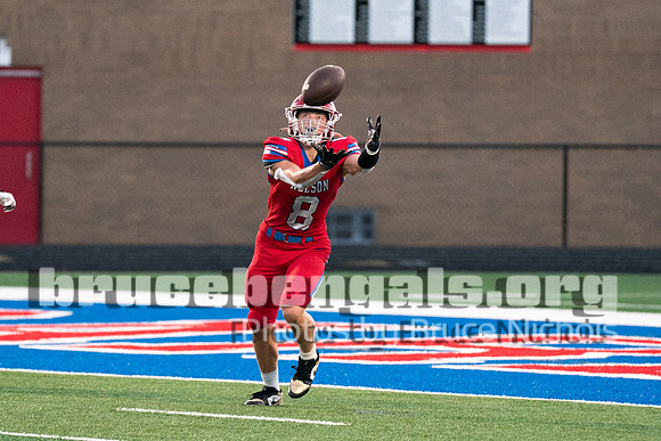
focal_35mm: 369
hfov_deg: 5.6
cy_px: 189
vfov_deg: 3.7
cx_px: 288
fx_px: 6772
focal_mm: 200
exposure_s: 1/2000
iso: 5000
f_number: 2.8
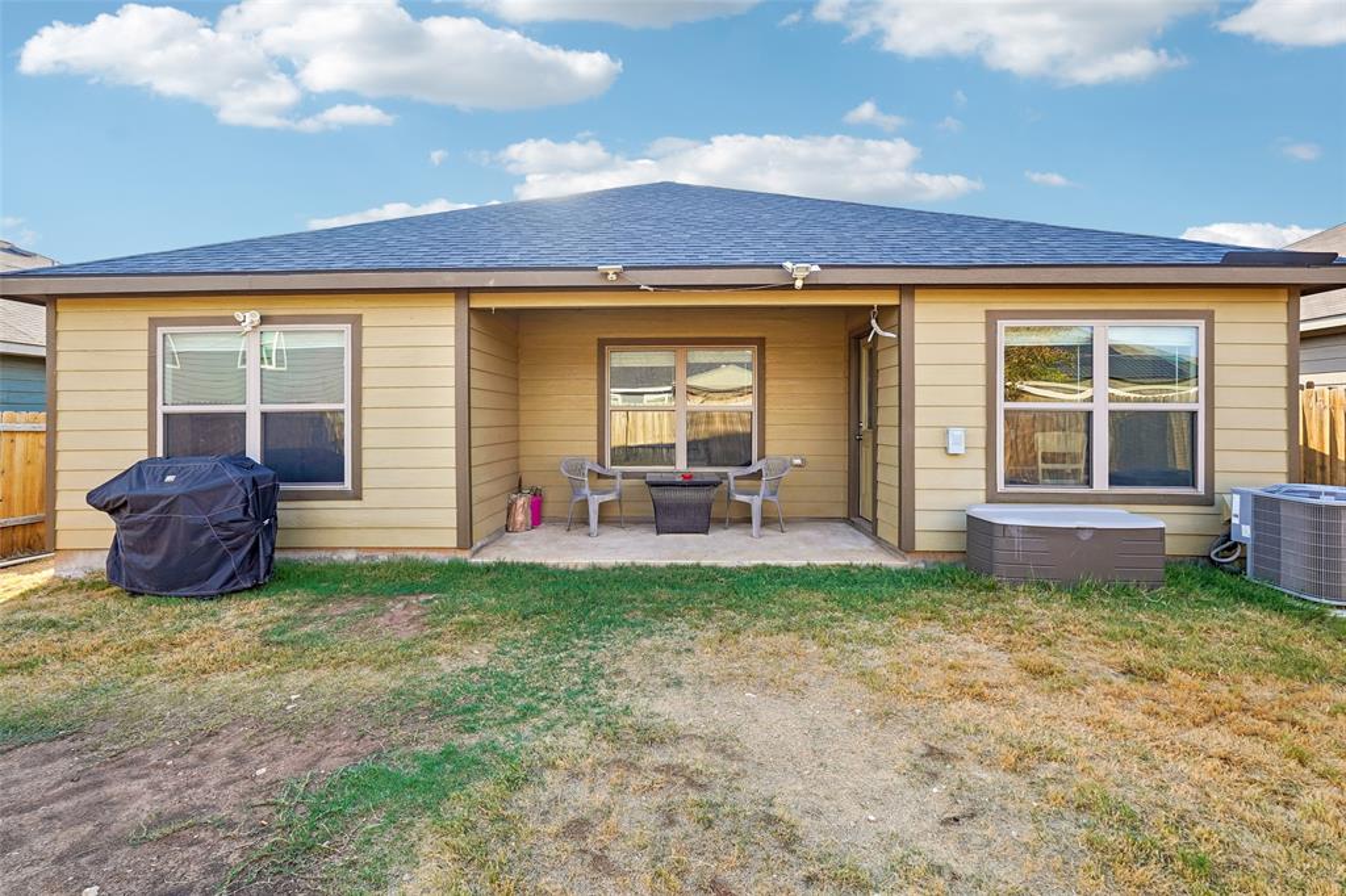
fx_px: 598
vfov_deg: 73.7
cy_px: 448
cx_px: 673
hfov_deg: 96.8
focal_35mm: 16
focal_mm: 16
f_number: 8
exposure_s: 1/40
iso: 100
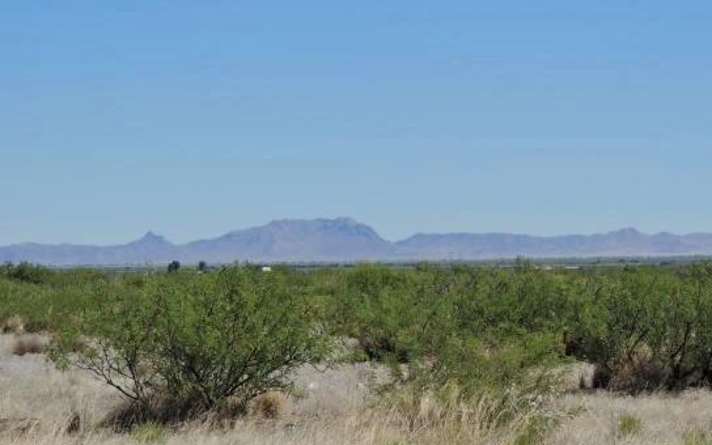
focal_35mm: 131
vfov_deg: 10.0
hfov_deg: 15.9
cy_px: 242
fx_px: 2542
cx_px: 346
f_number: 4.2
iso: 100
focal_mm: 18.7
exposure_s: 1/1000
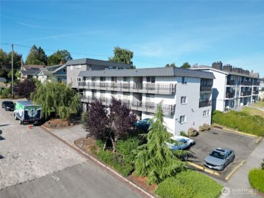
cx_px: 132
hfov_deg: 71.6
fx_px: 183
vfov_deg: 56.8
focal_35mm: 24
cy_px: 99
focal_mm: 6.72
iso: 140
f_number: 1.7
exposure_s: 1/3200
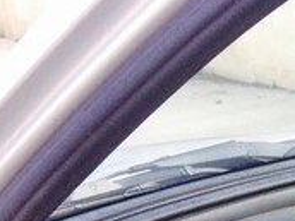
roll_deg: -1.1
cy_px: 359
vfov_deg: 12.5
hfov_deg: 14.9
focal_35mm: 111
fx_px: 946
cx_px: 563
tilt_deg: -23.1
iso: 100
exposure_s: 1/33
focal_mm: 4.15
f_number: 2.2
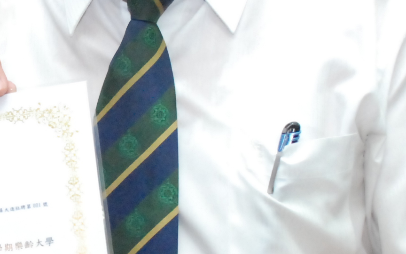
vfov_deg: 6.8
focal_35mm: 192
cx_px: -67
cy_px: 150
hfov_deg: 10.7
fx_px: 2124
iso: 1600
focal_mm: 28
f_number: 4
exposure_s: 1/200
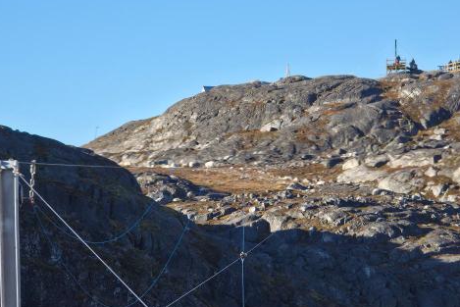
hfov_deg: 10.1
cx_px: 214
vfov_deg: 6.7
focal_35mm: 204
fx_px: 2607
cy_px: 207
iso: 32
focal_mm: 18.6
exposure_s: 1/355
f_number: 3.4
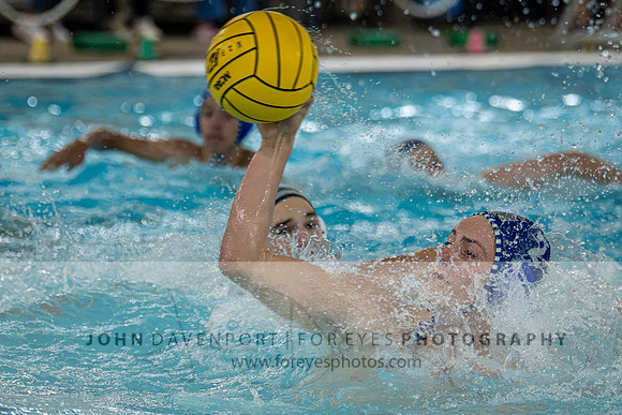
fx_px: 4569
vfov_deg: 5.2
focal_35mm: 264
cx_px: 542
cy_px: 81
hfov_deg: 7.8
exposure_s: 1/1000
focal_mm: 150
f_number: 4
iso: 10000
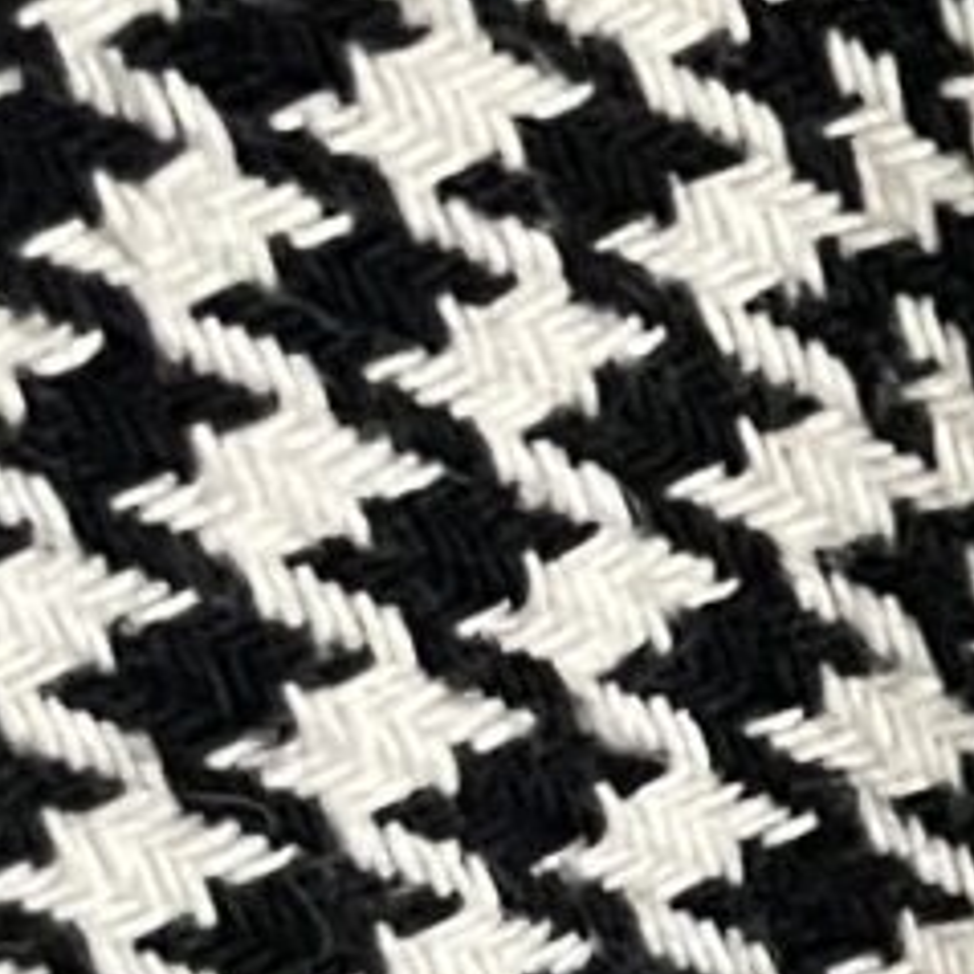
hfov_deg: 7.7
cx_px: 2910
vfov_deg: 8.9
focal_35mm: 197
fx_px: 6271
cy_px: 318
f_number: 1.6
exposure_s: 1/60
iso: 400
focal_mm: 4.2
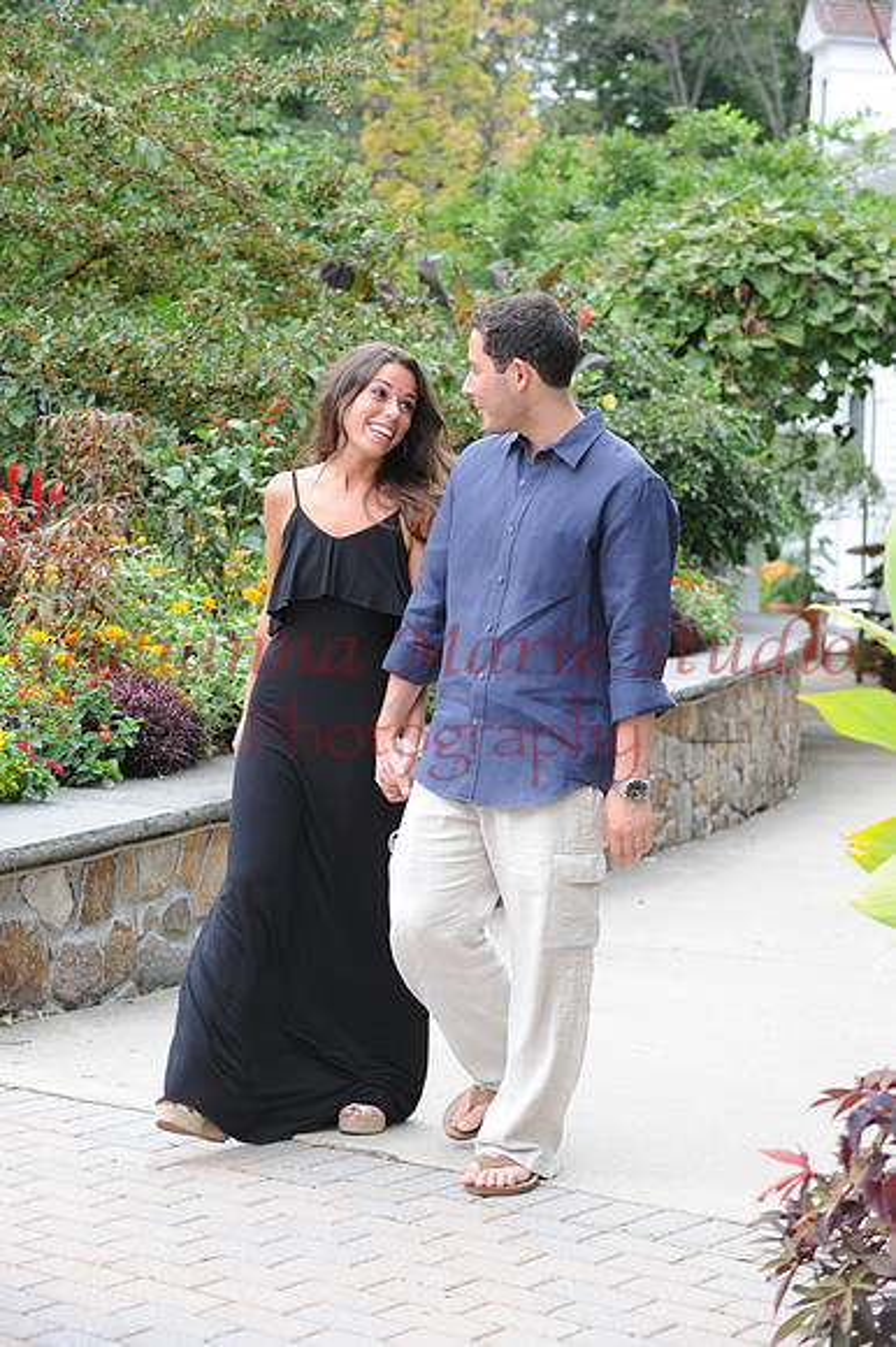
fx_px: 3065
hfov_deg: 16.6
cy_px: 674
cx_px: 448
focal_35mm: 82
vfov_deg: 24.8
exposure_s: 1/160
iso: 500
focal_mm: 82
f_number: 6.3
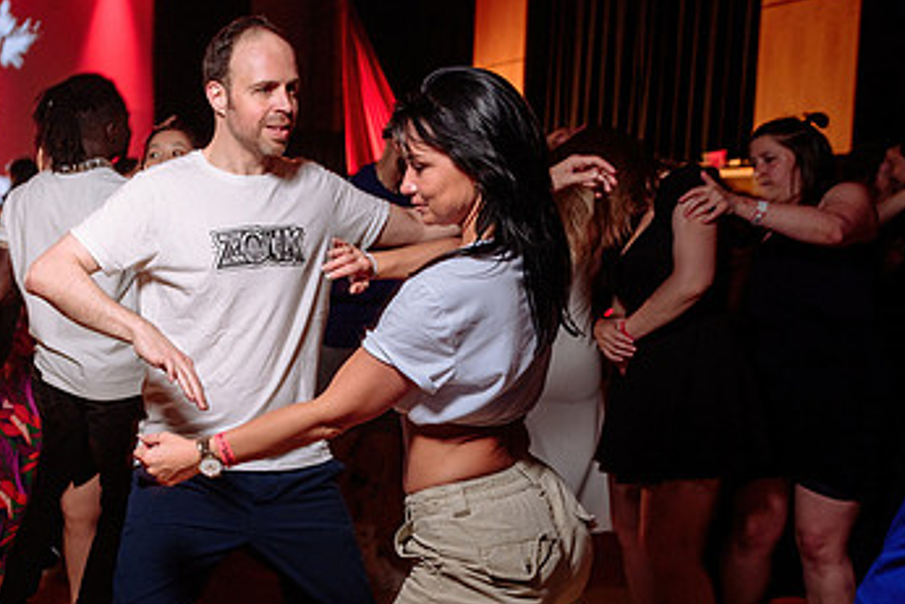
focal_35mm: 48
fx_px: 1207
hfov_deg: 39.7
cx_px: 198
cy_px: 358
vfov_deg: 28.0
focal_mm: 24
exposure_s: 1/30
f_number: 3.2
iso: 1000
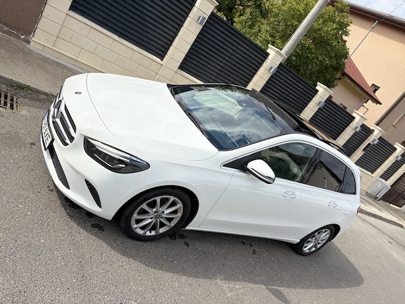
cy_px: 152
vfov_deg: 53.1
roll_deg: -35.2
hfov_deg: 67.3
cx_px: 202
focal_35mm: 26
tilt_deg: -19.4
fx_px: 304
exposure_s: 1/4608
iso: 50
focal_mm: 5.96
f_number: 1.6
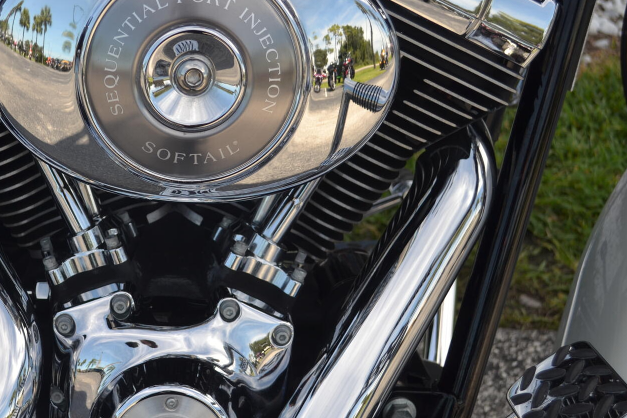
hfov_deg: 29.7
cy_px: 240
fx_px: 1167
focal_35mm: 67
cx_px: 176
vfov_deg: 20.3
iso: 100
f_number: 4.5
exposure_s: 1/320
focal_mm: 28
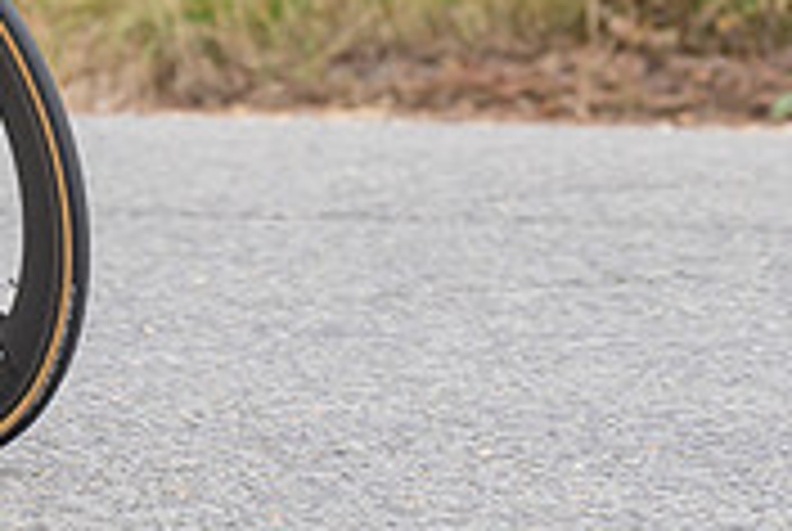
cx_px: -192
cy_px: -510
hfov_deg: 3.1
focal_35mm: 655
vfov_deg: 2.1
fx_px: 14434
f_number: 4
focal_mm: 139
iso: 400
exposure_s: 1/1000
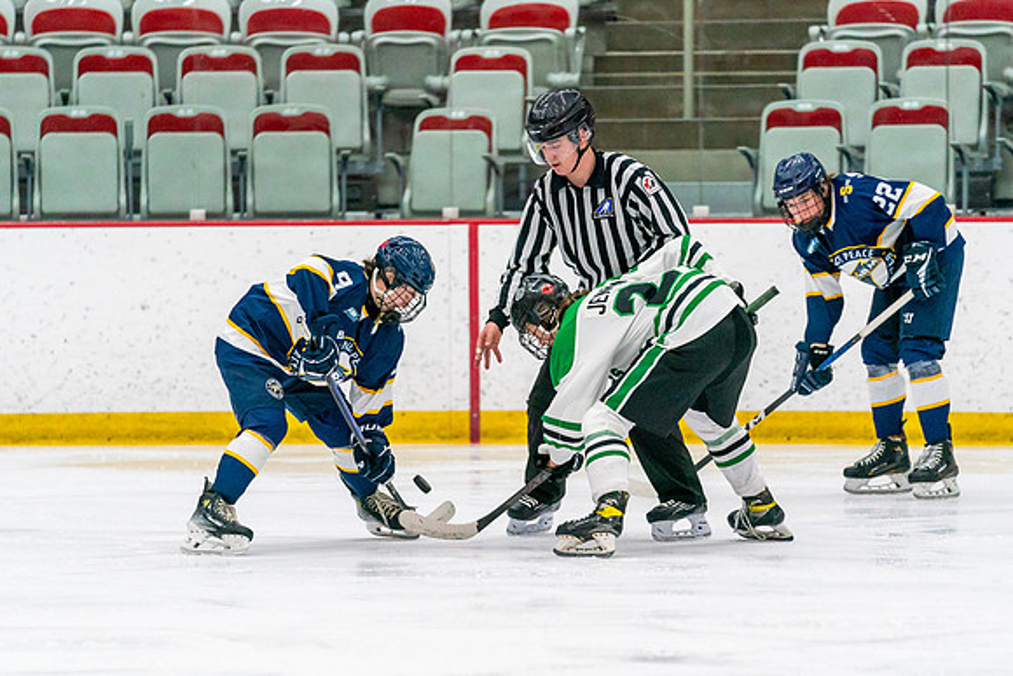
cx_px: 528
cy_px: 417
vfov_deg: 4.8
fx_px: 8012
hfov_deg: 7.2
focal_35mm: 285
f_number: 2.8
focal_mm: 200
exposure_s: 1/1250
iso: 3200
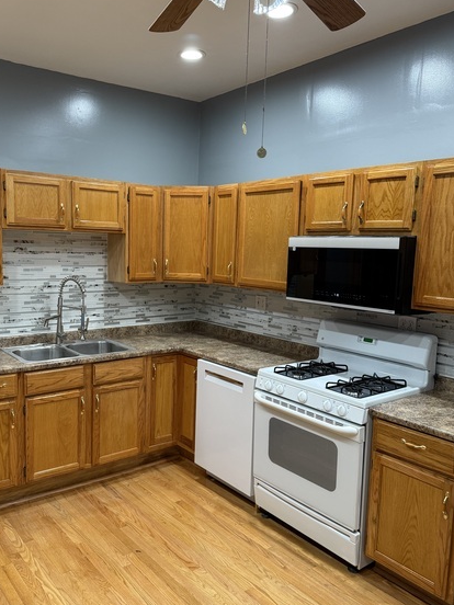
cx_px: 189
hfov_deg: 48.0
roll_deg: -1.4
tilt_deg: -6.8
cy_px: 301
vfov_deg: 61.7
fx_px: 507
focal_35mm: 29
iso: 250
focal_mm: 6.76
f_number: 1.78
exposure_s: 1/60
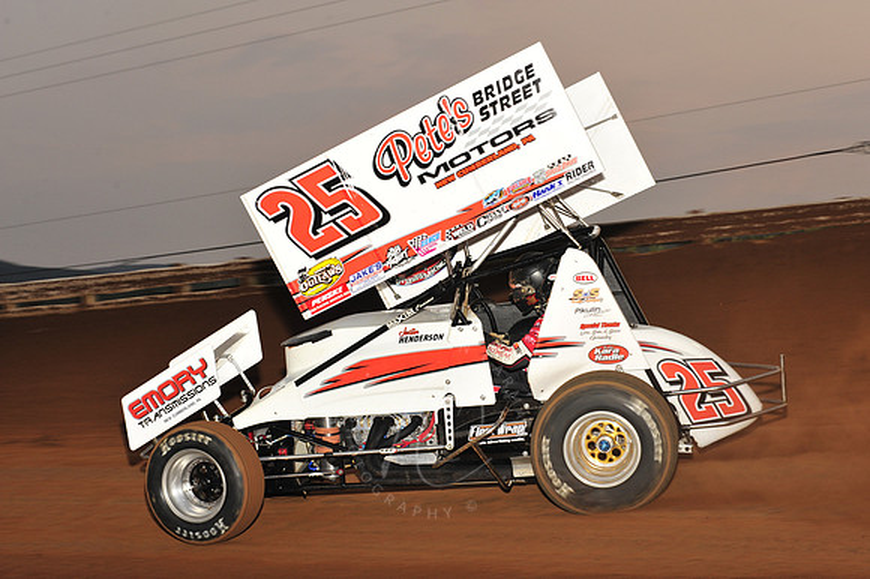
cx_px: 435
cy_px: 290
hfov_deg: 25.4
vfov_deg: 17.0
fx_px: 1932
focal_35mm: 80
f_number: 9
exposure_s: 1/320
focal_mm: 80
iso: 800
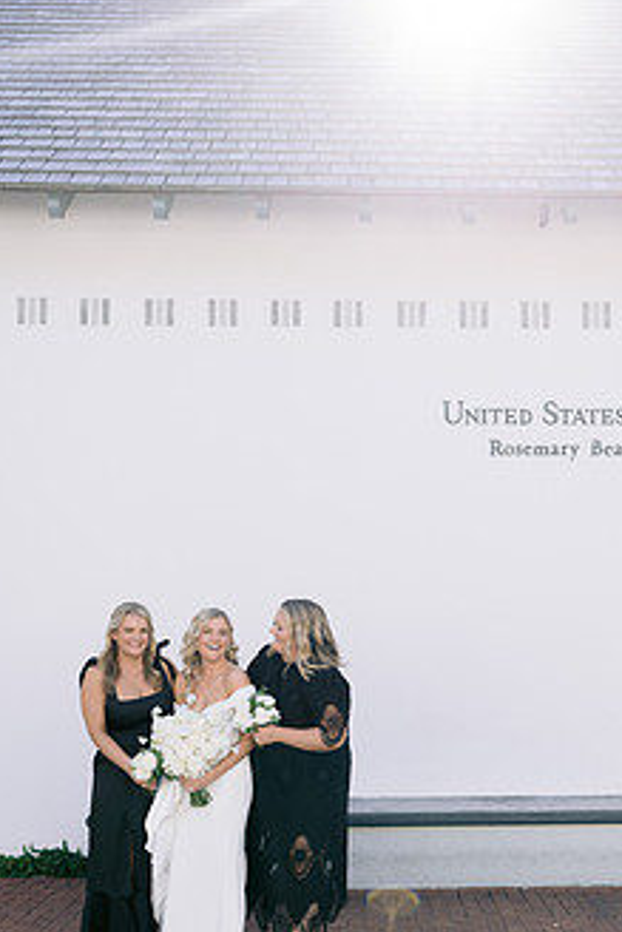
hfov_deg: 27.9
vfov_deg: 40.7
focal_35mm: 48
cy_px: 597
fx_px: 1243
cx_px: 415
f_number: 2.8
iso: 80
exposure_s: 1/500
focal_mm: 35
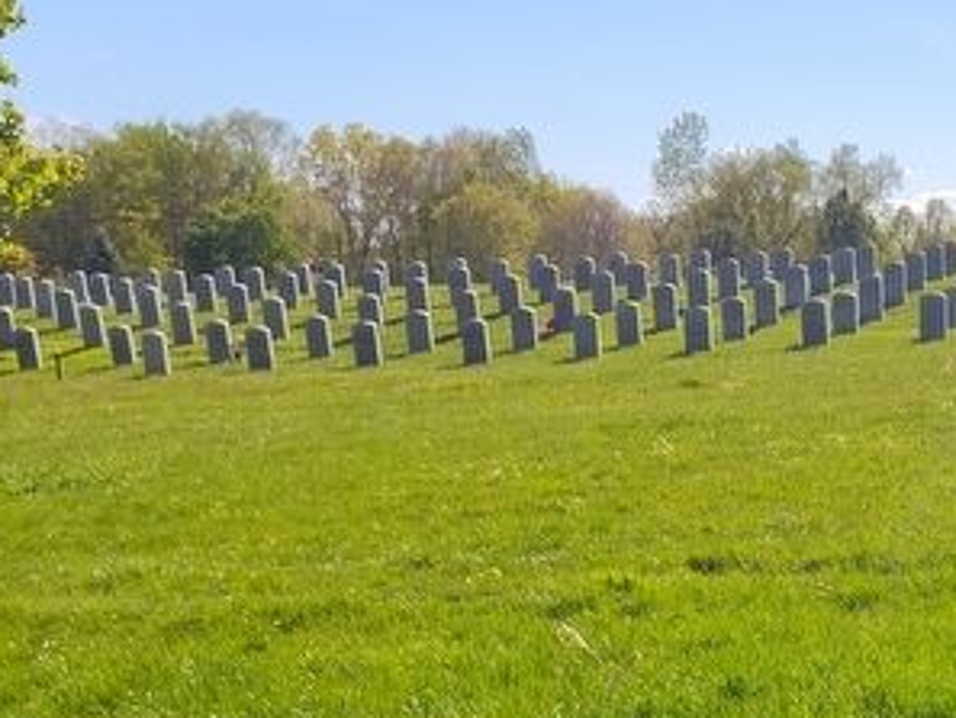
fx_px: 1713
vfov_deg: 21.9
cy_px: 856
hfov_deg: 29.1
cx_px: 966
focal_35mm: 62
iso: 100
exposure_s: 1/1774
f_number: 1.8
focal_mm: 5.56
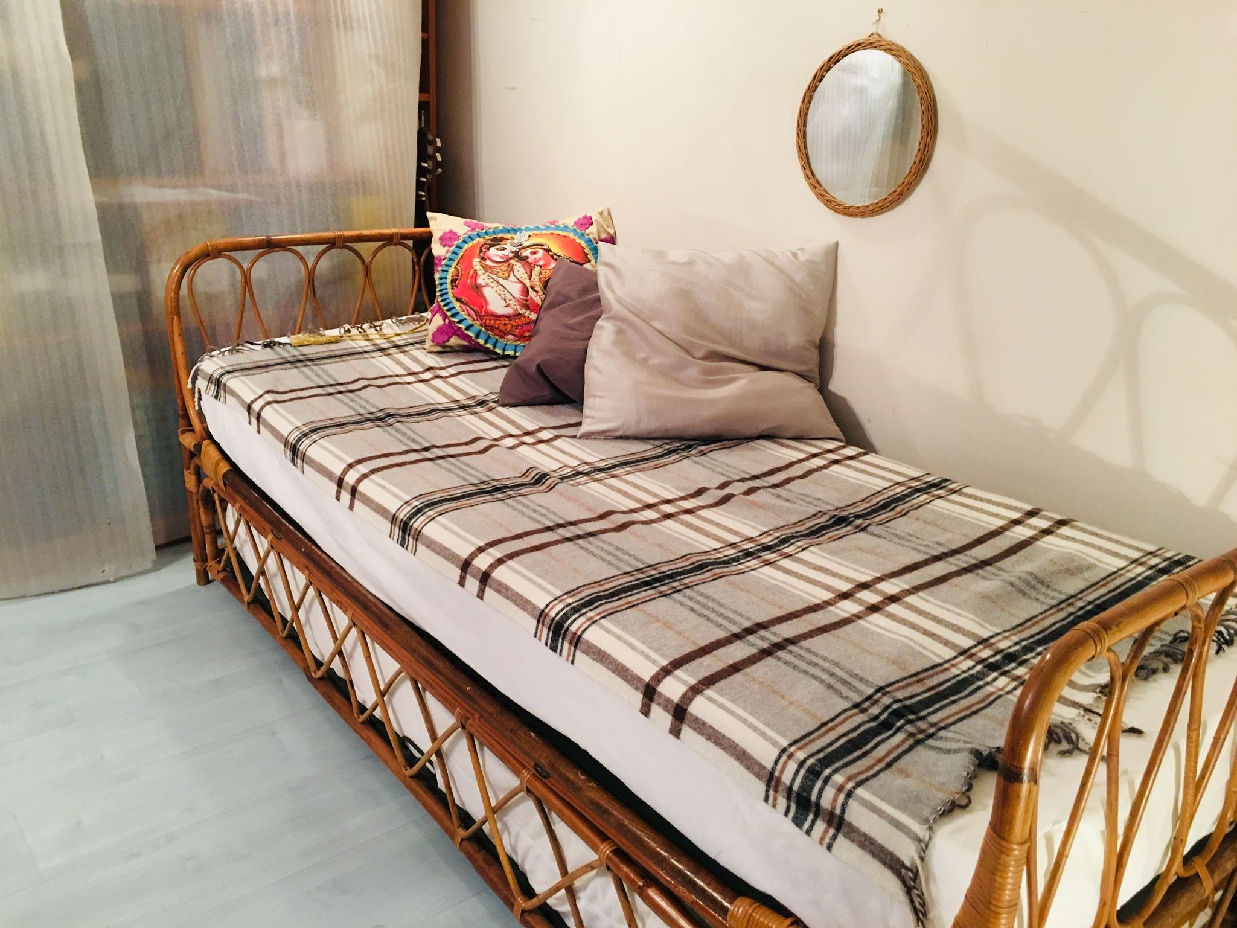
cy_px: 464
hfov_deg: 61.7
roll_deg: -3.9
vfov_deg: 48.2
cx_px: 618
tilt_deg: -19.2
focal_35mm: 29
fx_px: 1036
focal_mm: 4.15
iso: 100
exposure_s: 1/17
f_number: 2.2
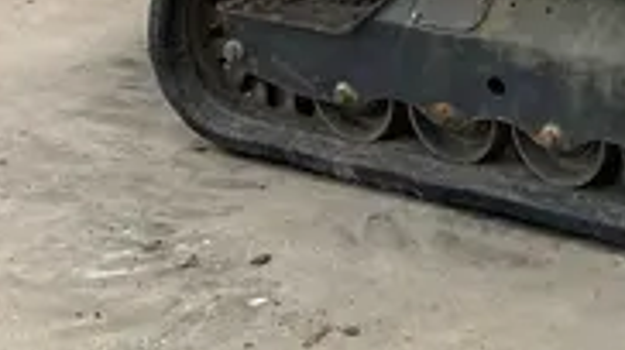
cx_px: 927
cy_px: -259
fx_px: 2037
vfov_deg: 9.4
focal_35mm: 123
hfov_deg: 16.0
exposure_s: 1/1116
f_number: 1.8
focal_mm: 3.99
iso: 20
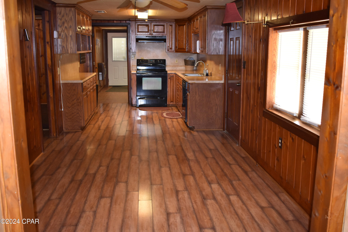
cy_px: 116
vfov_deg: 38.4
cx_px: 174
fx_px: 333
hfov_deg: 55.1
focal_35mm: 34
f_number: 3.8
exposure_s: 1/60
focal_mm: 23
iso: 800
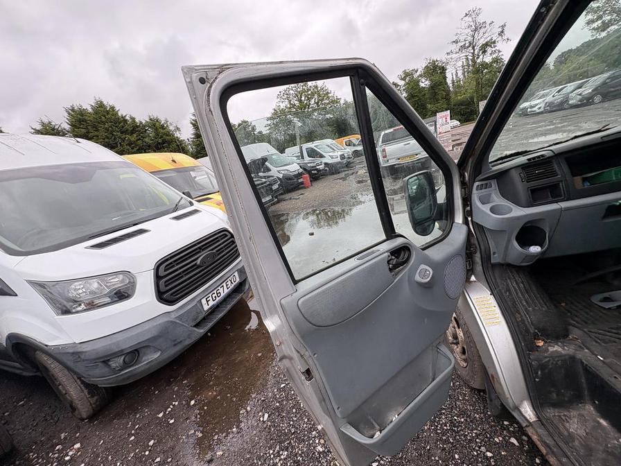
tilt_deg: -12.6
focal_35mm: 14
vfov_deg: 85.7
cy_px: 233
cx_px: 310
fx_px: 251
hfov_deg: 102.1
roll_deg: +15.7
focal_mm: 2.22
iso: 40
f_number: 2.2
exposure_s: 1/331
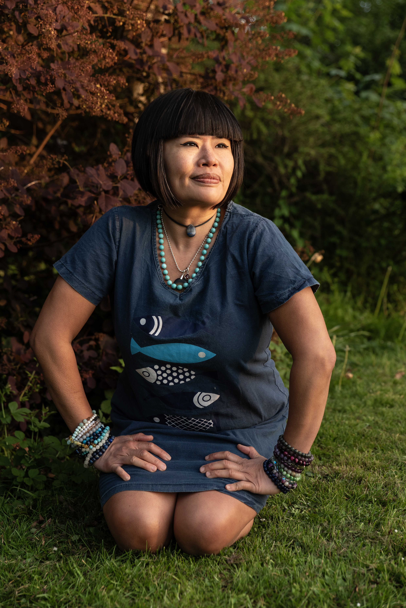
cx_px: 203
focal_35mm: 55
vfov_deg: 36.2
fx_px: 929
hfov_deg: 24.6
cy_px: 304
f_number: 4
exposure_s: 1/250
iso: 320
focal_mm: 55
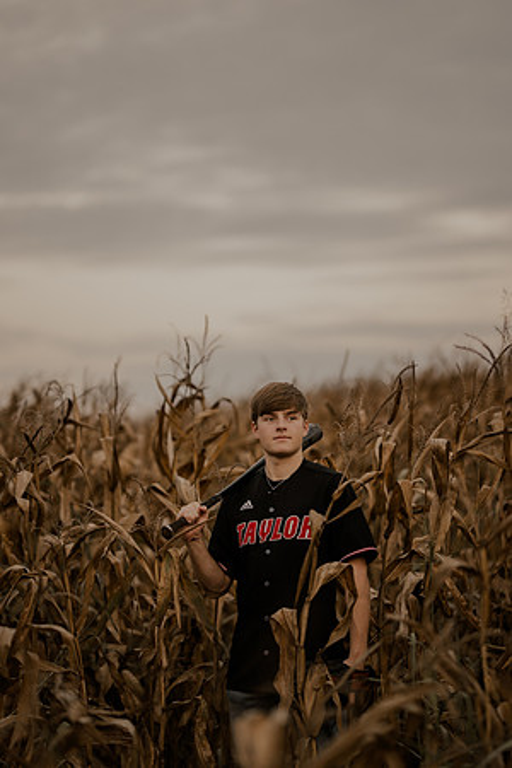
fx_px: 1813
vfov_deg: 23.9
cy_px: 384
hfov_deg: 16.1
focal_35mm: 85
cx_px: 256
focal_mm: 85
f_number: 1.4
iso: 800
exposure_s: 1/500
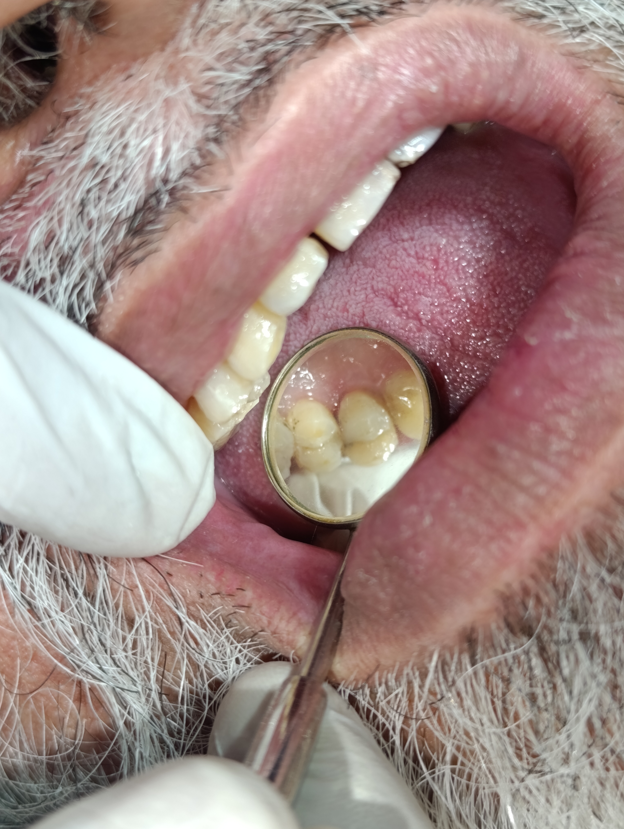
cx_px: 312
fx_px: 551
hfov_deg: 59.0
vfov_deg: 73.8
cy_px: 414
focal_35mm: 23
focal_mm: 6.14
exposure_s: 1/100
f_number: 1.6
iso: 160
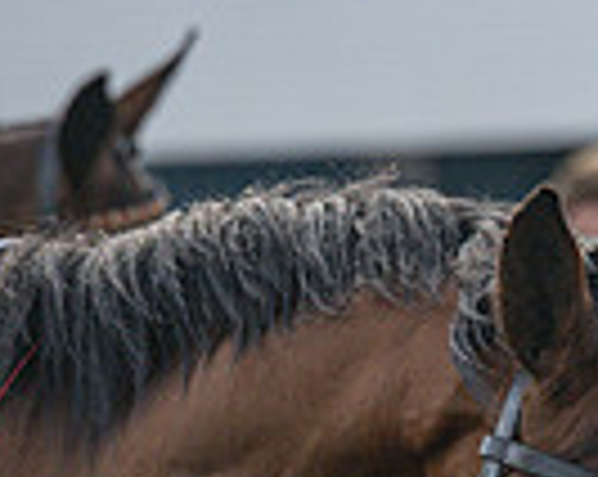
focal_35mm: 929
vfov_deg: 1.7
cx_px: 771
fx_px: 16418
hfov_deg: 2.1
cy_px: 549
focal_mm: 130
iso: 400
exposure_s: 1/2000
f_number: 4
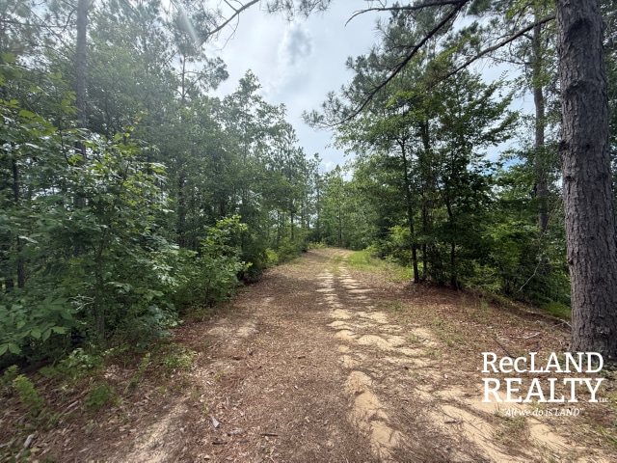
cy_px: 232
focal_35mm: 14
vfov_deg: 85.7
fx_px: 250
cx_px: 308
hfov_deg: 102.1
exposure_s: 1/942
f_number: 2.2
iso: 64
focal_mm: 2.22
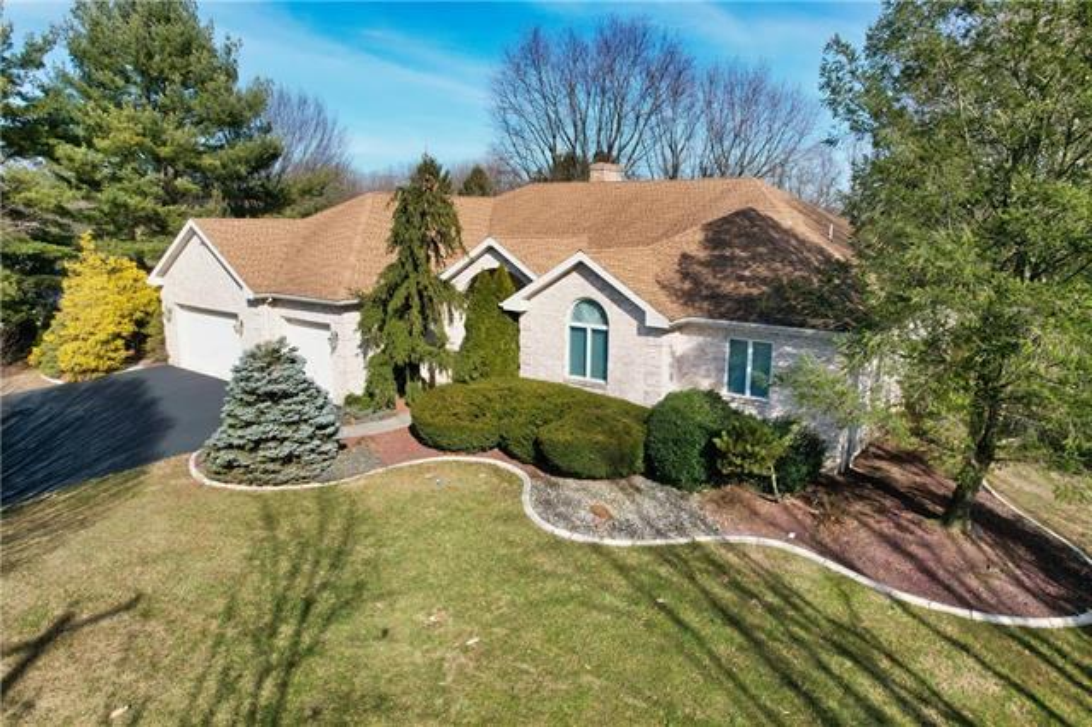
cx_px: 546
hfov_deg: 78.6
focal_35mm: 22
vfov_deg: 57.2
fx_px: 667
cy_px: 364
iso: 140
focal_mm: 8.38
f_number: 2.8
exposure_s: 1/1600
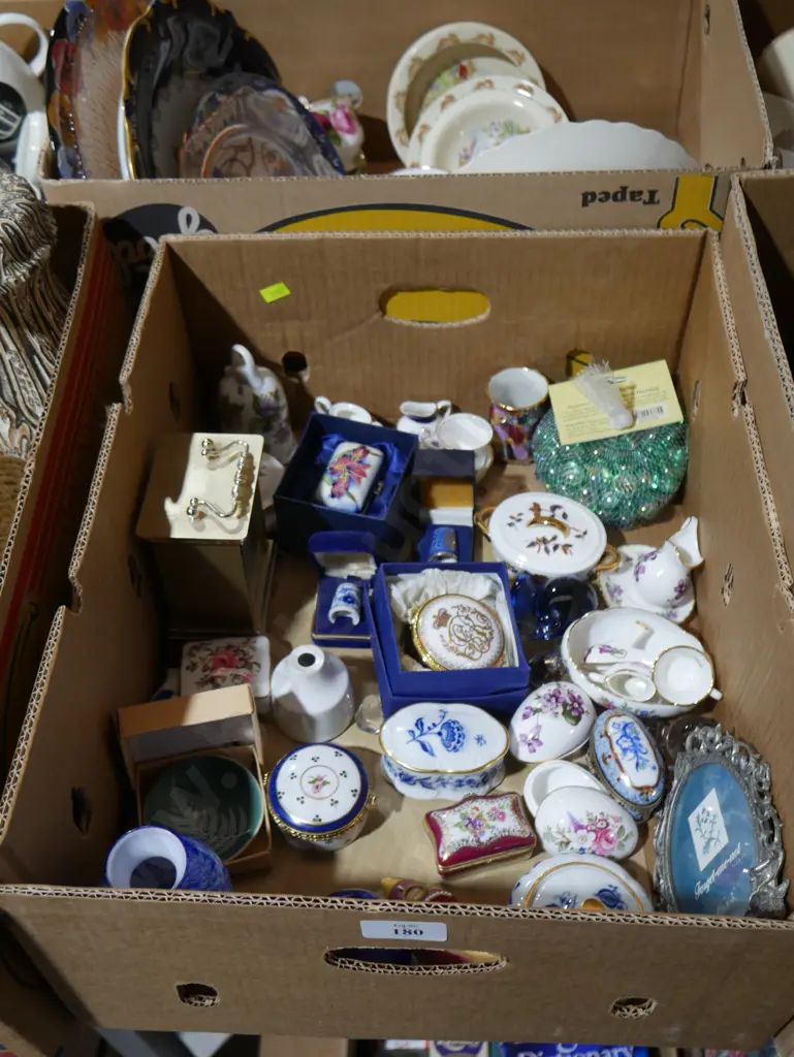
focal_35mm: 36
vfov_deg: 51.3
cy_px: 528
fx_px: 1100
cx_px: 397
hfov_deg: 39.7
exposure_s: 1/60
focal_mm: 18
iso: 250
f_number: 4
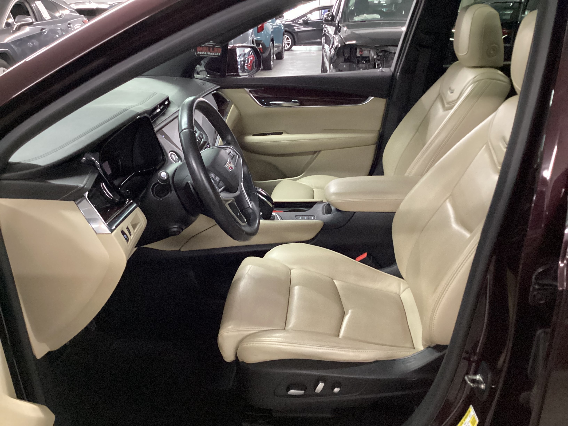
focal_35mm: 31
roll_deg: -0.3
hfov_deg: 58.4
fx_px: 509
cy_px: 213
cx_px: 284
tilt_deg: -25.1
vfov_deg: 45.4
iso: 500
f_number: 2.4
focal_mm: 3.3
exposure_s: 1/30
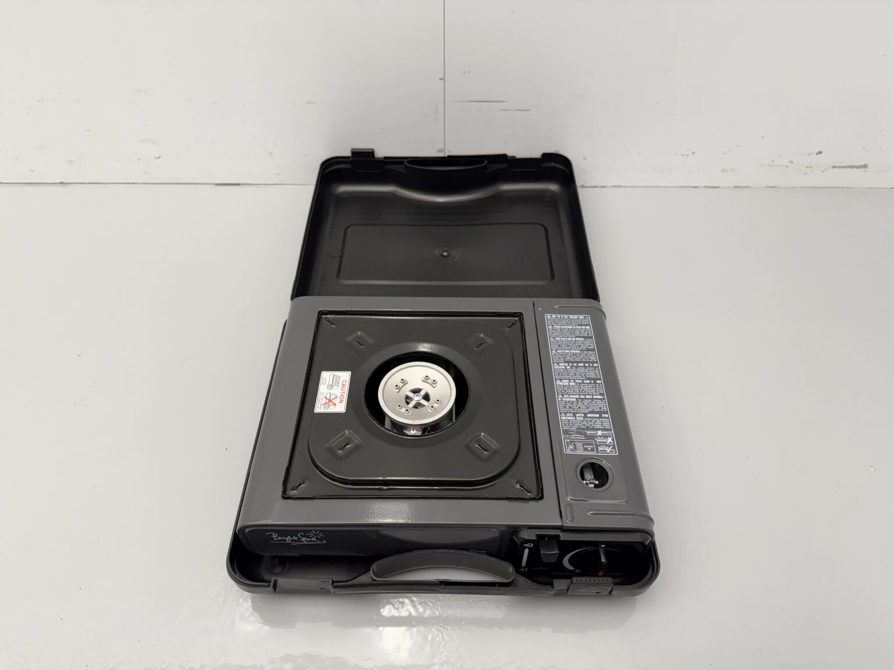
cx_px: 447
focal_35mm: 24
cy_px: 335
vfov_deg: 56.8
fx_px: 620
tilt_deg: -48.5
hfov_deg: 71.6
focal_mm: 6.76
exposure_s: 1/100
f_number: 1.78
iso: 160
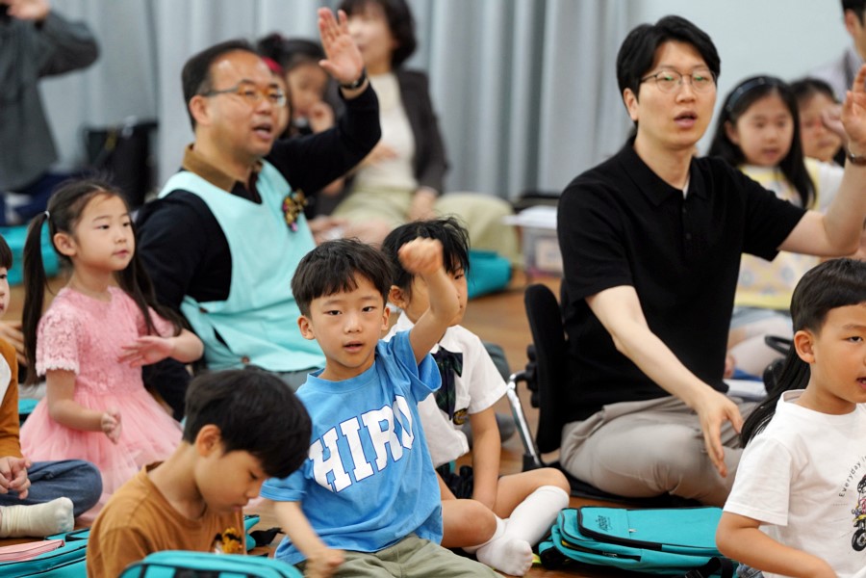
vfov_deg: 7.0
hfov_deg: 10.4
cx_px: 433
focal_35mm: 197
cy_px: 289
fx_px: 4739
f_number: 3.5
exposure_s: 1/200
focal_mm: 197
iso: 1600
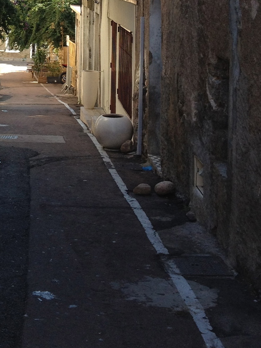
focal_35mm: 85
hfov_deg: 17.0
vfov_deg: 21.7
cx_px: 1
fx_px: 855
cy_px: -46
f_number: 2.4
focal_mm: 4.28
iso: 64
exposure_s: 1/230
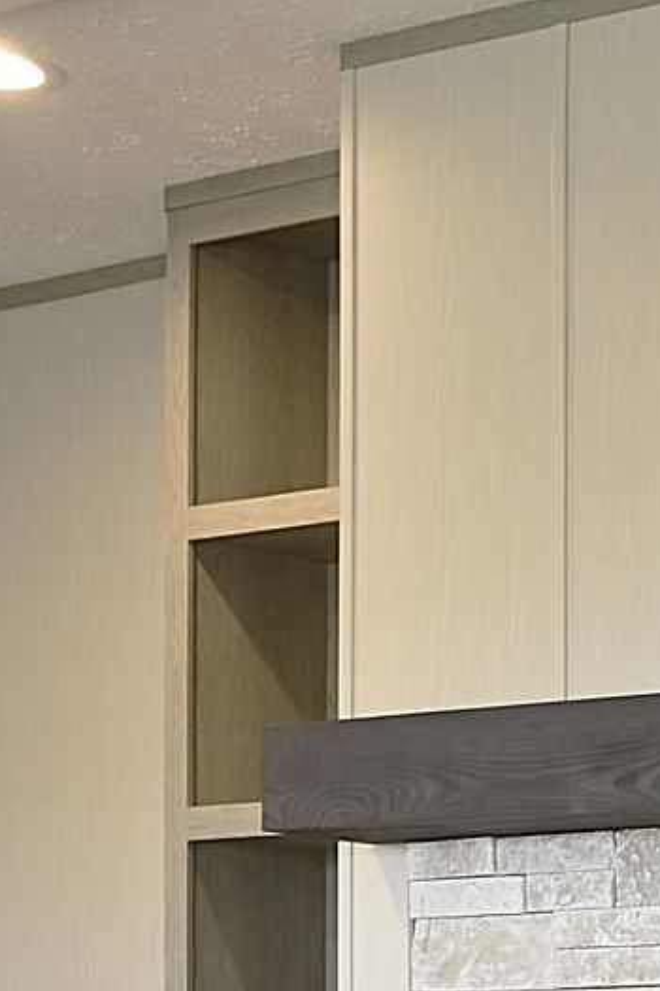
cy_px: 1193
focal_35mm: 124
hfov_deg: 10.3
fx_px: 3410
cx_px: 1252
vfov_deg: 15.9
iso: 400
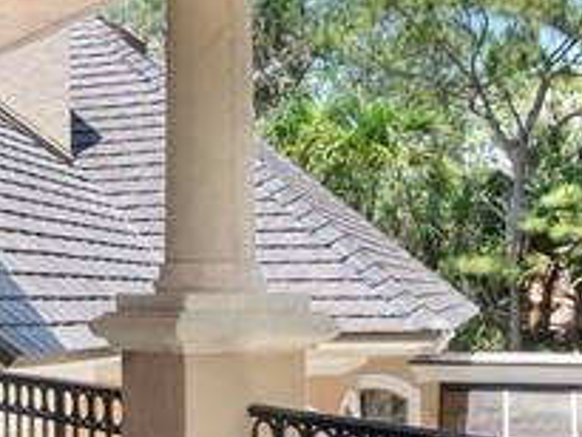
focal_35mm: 70
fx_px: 1178
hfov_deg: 27.5
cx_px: 176
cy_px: 318
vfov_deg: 20.9
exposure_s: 1/50
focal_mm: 7
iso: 200
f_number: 7.1
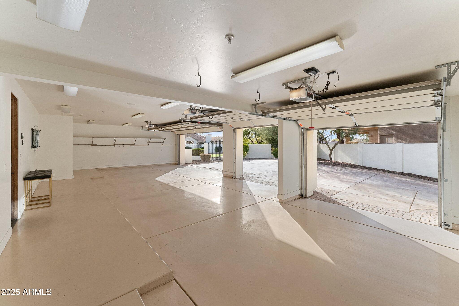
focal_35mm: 14
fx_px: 178
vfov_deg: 81.2
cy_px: 153
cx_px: 230
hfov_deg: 104.3
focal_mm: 14
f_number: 9
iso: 2500
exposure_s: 1/800
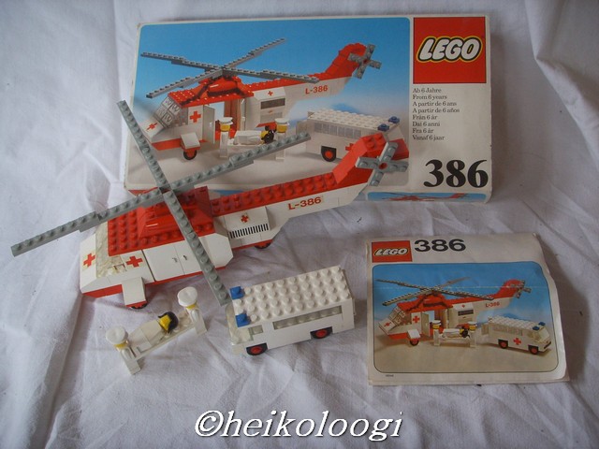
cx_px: 300
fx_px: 675
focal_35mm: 39
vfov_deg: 36.8
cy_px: 224
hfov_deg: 47.9
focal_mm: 6.6
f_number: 3.5
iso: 100
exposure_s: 1/45
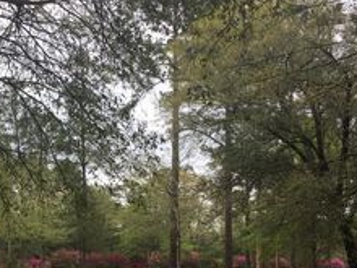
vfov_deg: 22.0
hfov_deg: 28.0
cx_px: 21
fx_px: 681
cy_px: 215
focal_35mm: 66
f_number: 2.2
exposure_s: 1/60
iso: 25
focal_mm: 4.15
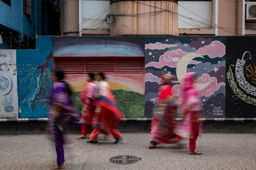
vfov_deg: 35.9
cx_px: 128
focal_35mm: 37
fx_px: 263
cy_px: 85
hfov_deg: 51.9
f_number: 3.2
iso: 100
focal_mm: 37
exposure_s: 1/10
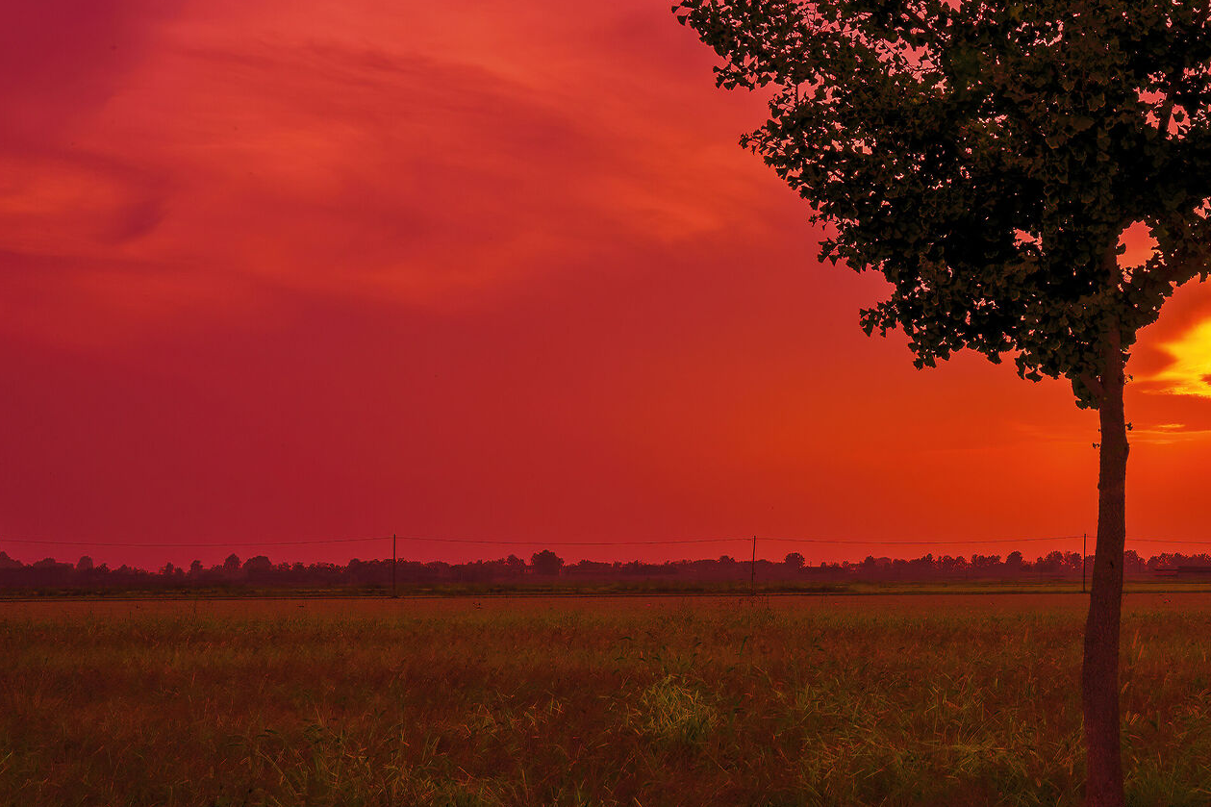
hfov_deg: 31.2
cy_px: 211
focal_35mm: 61
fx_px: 2052
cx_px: 1112
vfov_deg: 22.1
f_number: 4.5
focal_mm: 32
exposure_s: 1/1000
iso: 100
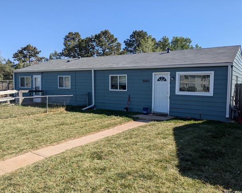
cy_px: 98
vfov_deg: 49.9
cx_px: 124
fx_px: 208
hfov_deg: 60.5
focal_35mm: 29
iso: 46
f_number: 1.73
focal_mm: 4.38
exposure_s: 1/1799
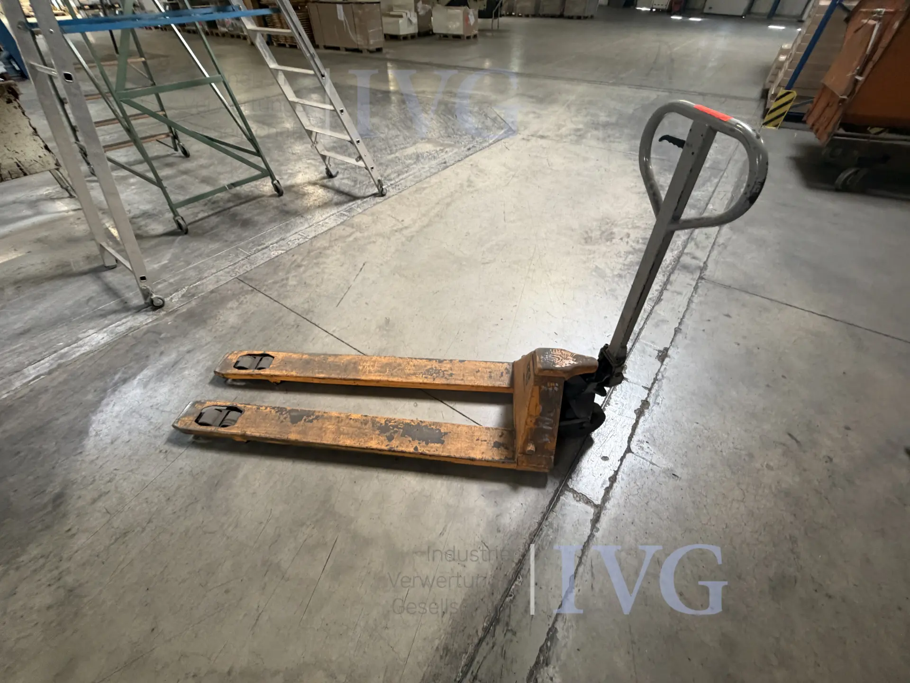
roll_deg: +0.2
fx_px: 368
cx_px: 455
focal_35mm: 14
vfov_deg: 85.7
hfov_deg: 102.1
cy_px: 342
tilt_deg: -42.3
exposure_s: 1/50
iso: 160
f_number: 2.2
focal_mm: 2.22
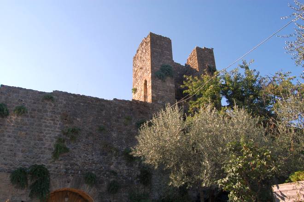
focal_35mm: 27
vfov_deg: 47.8
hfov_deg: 67.5
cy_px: 101
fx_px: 228
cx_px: 152
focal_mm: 18
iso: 360
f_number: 10
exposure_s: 1/250
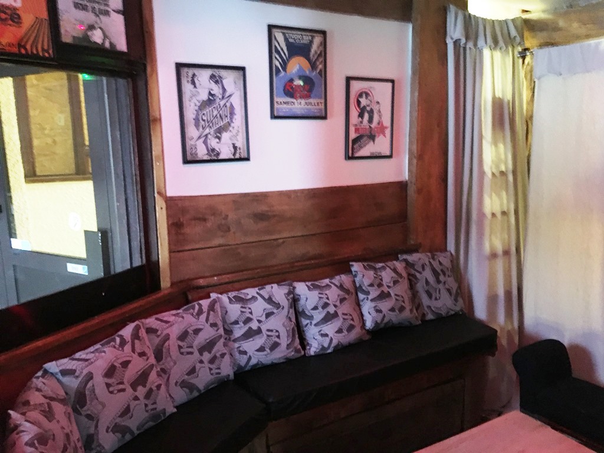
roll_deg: +0.1
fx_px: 506
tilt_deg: -8.3
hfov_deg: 61.7
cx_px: 302
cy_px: 226
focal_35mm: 29
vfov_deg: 48.2
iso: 500
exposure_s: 1/17
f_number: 2.2
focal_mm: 4.15
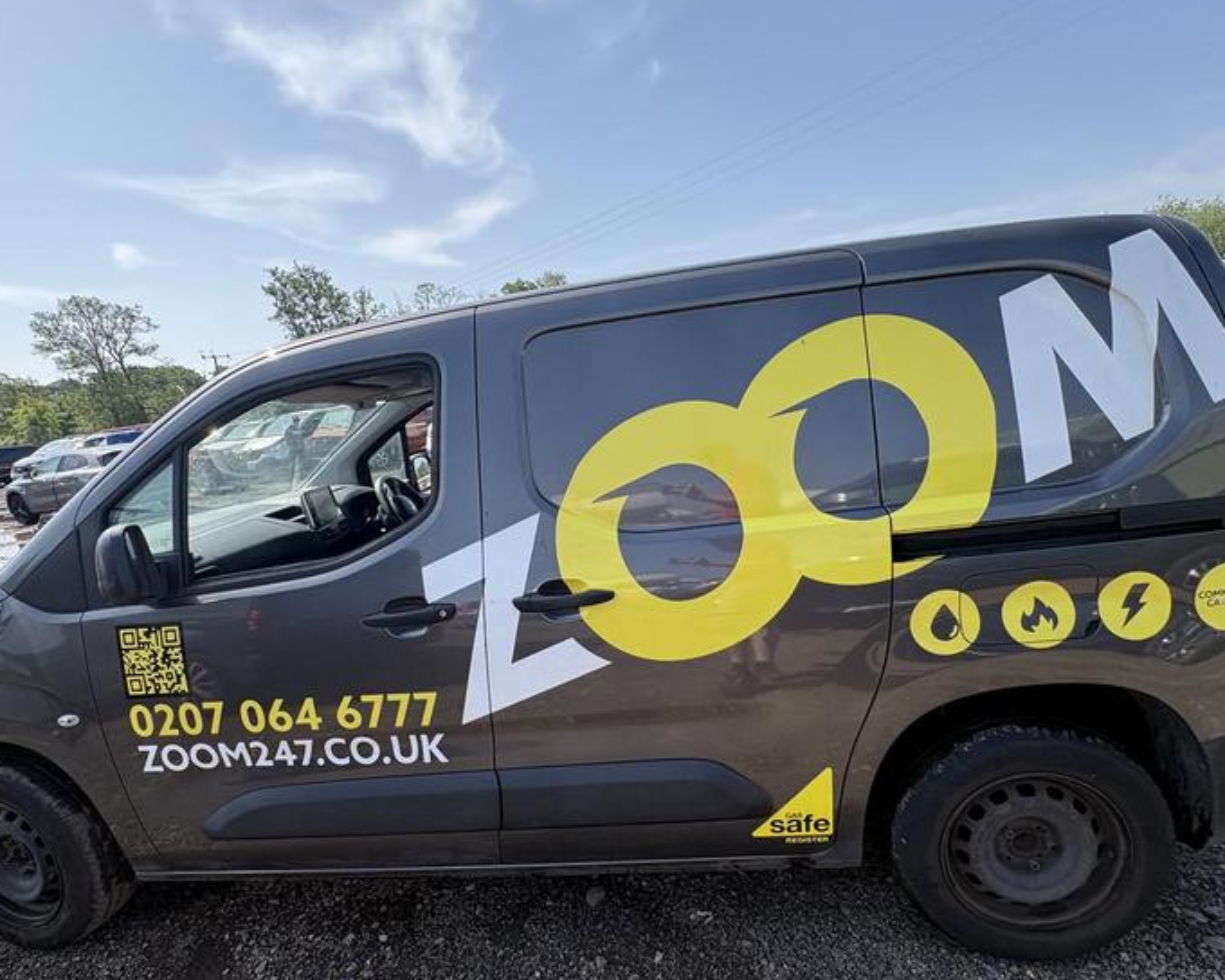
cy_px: 526
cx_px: 578
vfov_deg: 73.7
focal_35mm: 18
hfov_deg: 86.3
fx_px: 653
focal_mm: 2.22
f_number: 2.2
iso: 40
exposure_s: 1/681
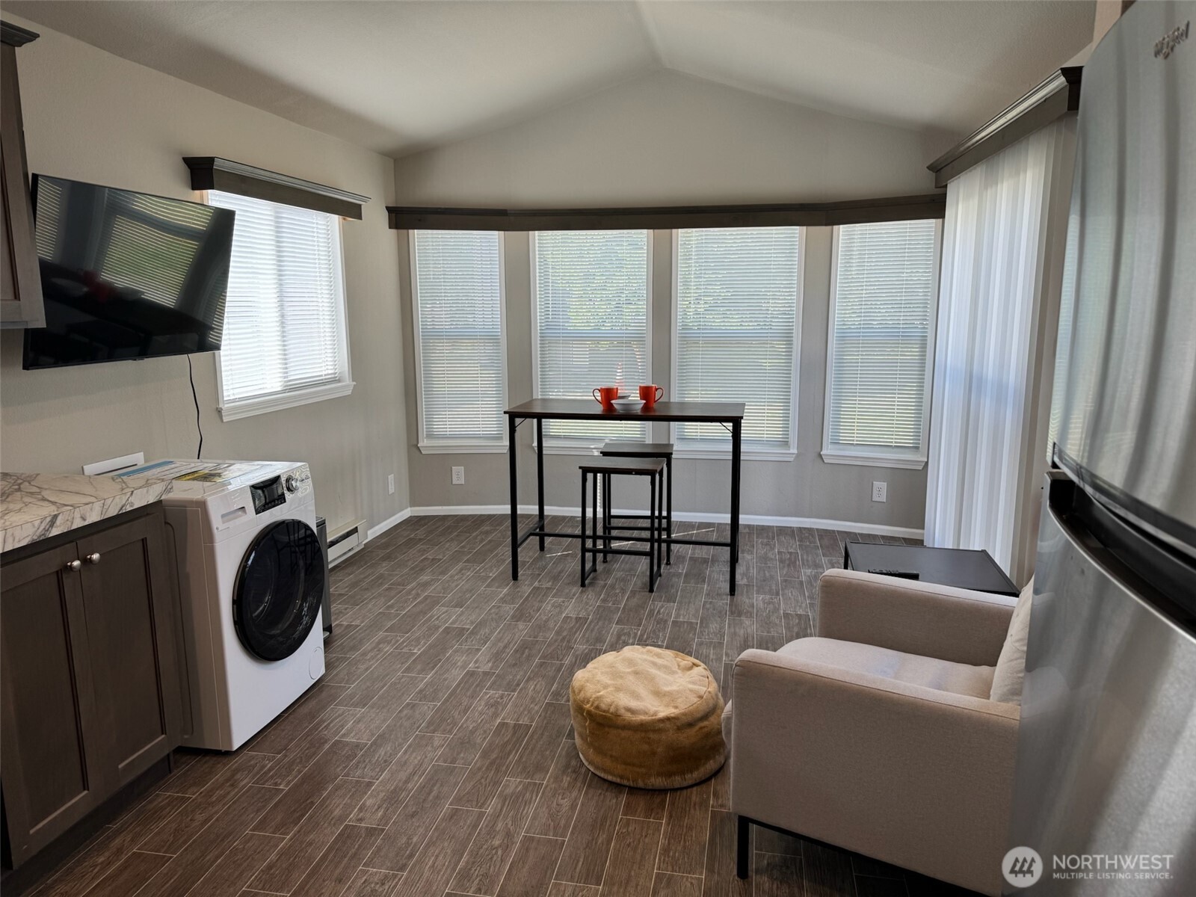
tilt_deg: -9.8
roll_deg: -0.2
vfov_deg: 56.8
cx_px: 598
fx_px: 829
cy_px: 448
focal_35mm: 24
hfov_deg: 71.6
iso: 64
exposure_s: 1/120
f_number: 1.78
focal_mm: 6.76
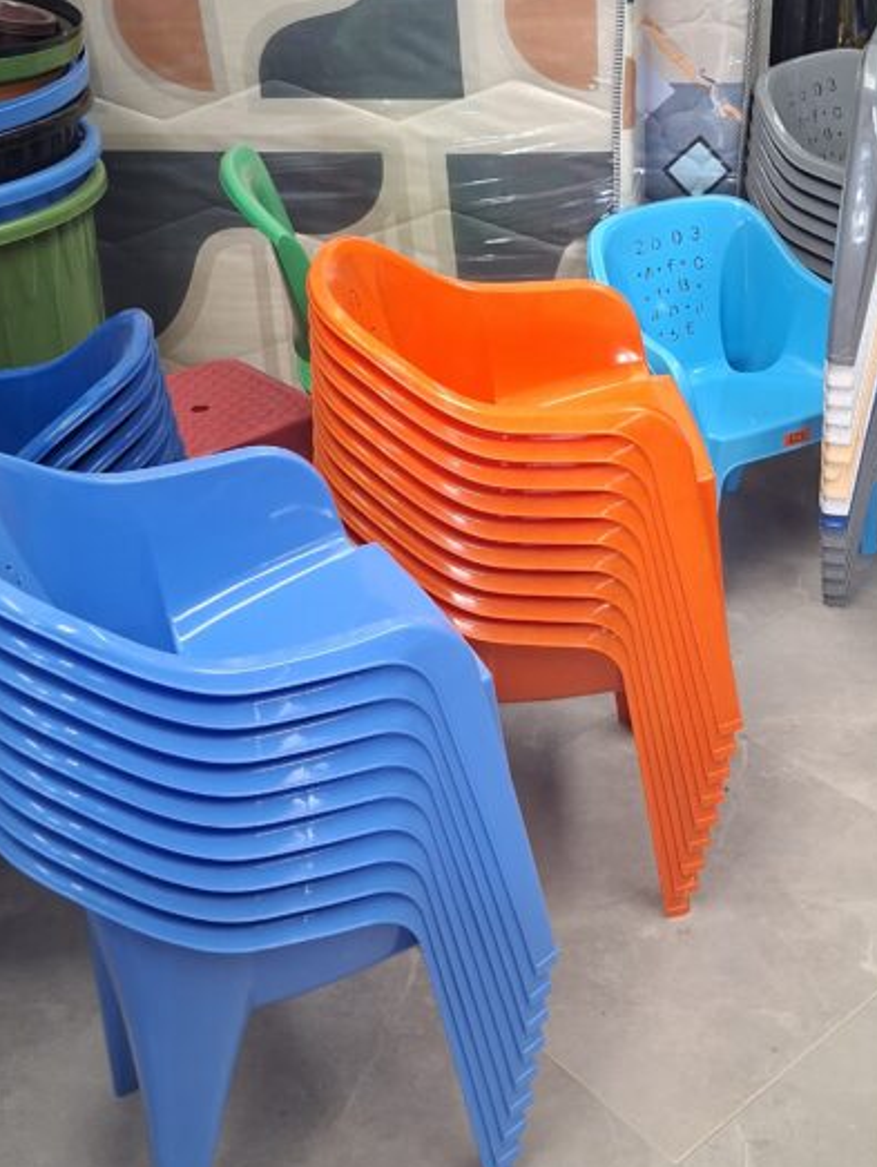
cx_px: 515
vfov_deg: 42.0
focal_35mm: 45
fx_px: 1518
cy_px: 518
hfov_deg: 32.1
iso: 160
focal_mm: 5.54
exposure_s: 1/100
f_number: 1.8
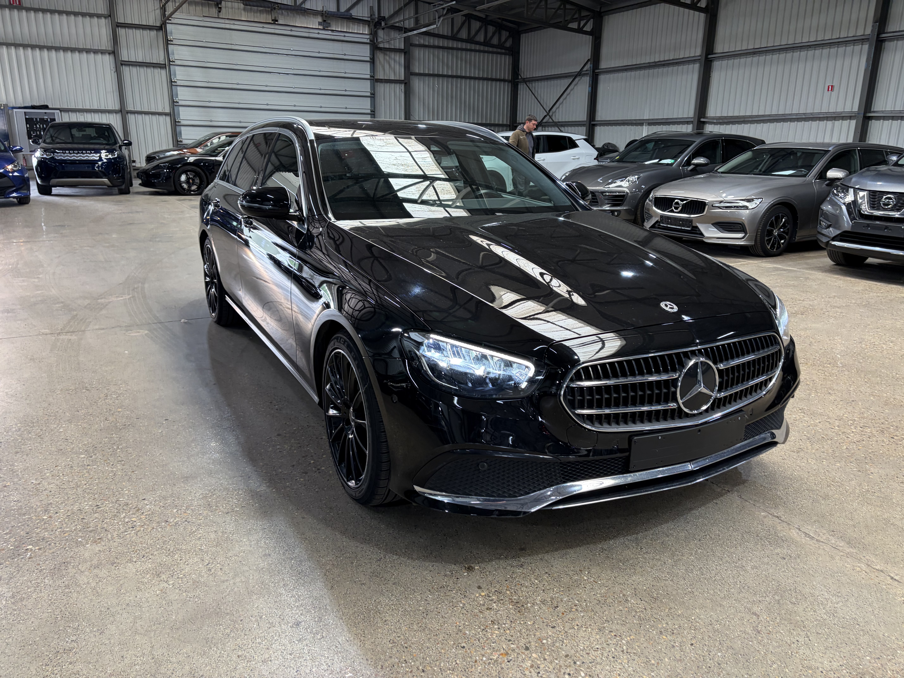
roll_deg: -3.0
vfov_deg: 53.1
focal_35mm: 26
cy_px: 339
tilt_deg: -12.3
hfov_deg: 67.3
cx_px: 452
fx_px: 679
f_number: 1.6
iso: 100
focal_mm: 5.96
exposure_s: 1/74
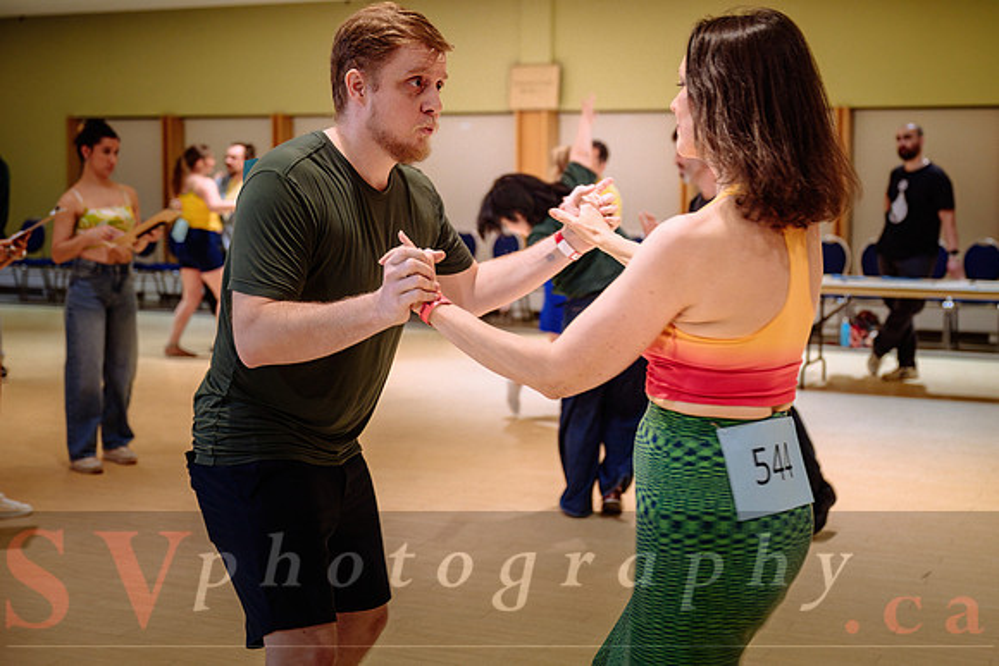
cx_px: 559
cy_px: 294
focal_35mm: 49
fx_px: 1366
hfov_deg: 40.1
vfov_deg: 27.4
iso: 1600
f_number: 2.8
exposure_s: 1/125
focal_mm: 44
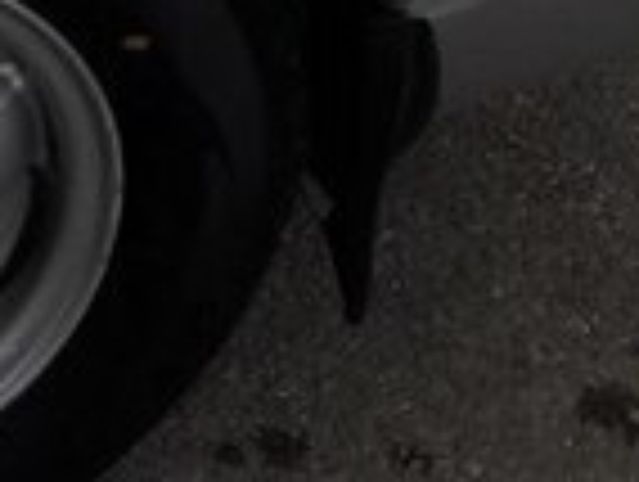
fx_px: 2404
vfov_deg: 10.9
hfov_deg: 13.2
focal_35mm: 130
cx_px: -621
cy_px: -277
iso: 40
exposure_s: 1/259
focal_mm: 3.7
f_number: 1.9
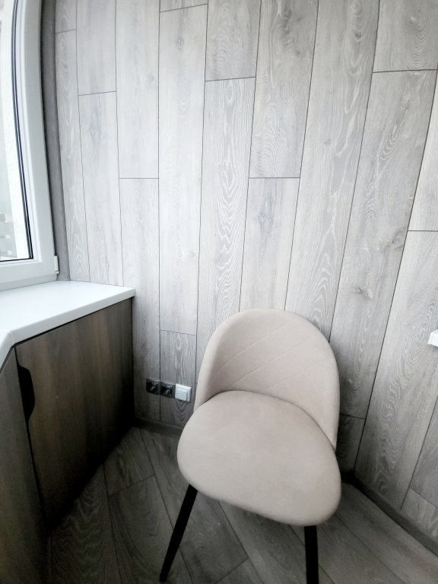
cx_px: 219
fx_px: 219
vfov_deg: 106.2
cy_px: 292
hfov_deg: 89.9
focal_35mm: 13
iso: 500
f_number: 2.2
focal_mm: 1.74
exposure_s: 1/33
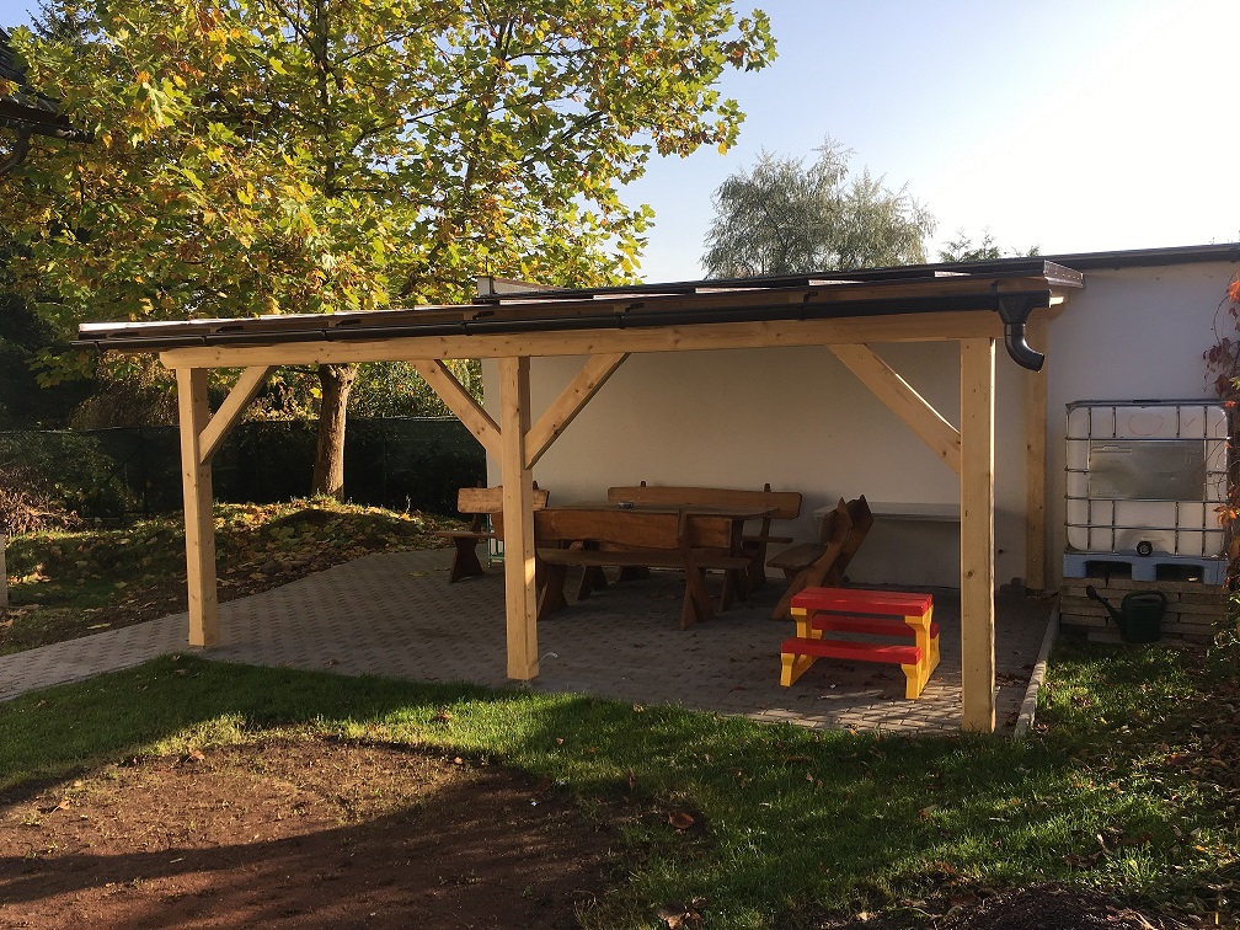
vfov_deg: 48.2
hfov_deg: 61.7
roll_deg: +1.1
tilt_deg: -6.0
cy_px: 465
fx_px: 1039
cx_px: 620
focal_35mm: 29
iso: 25
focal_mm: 4.15
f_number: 2.2
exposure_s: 1/705
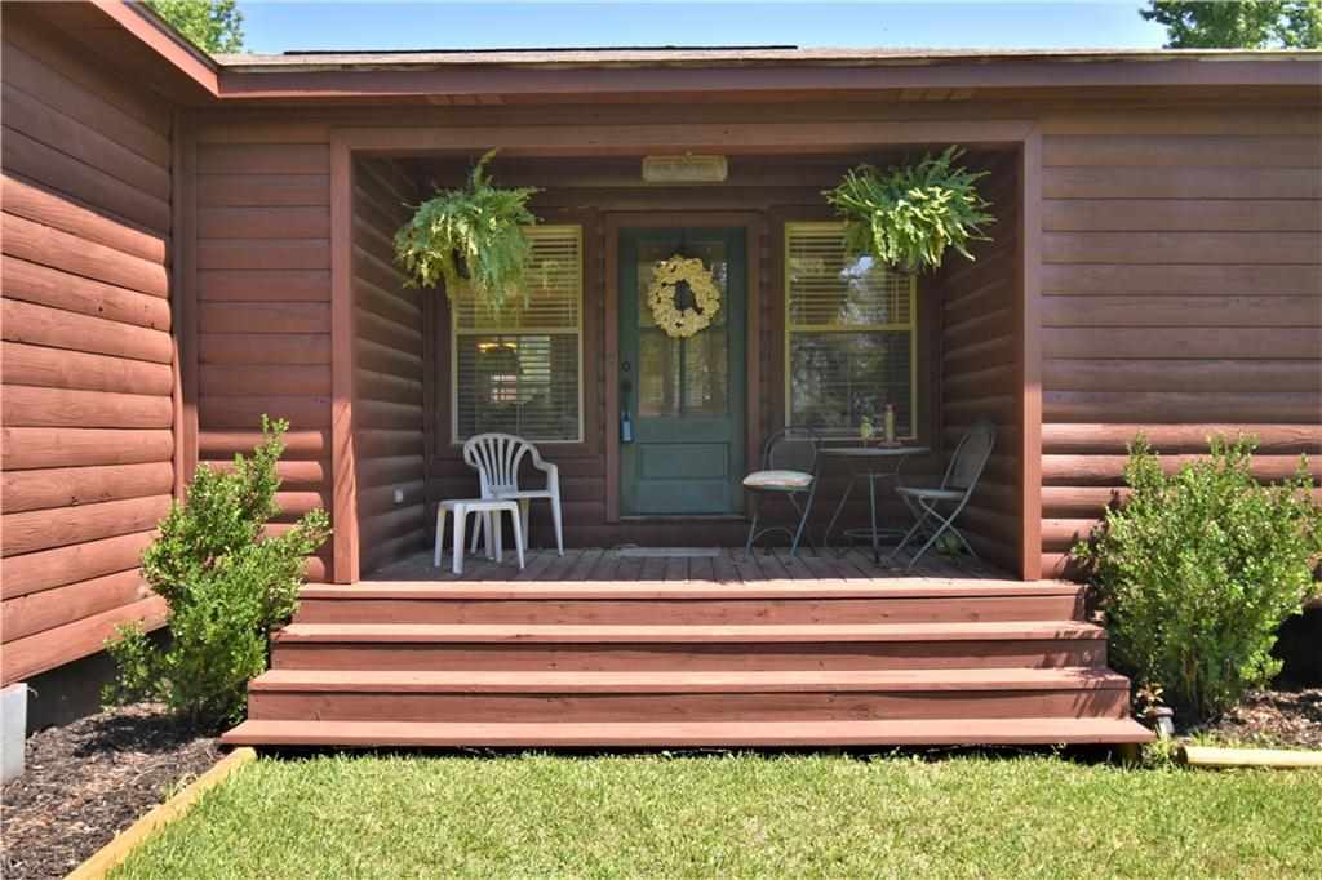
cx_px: 661
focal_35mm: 30
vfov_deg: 43.6
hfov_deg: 61.9
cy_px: 440
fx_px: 1101
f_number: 7.1
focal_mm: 20
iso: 100
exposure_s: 1/200
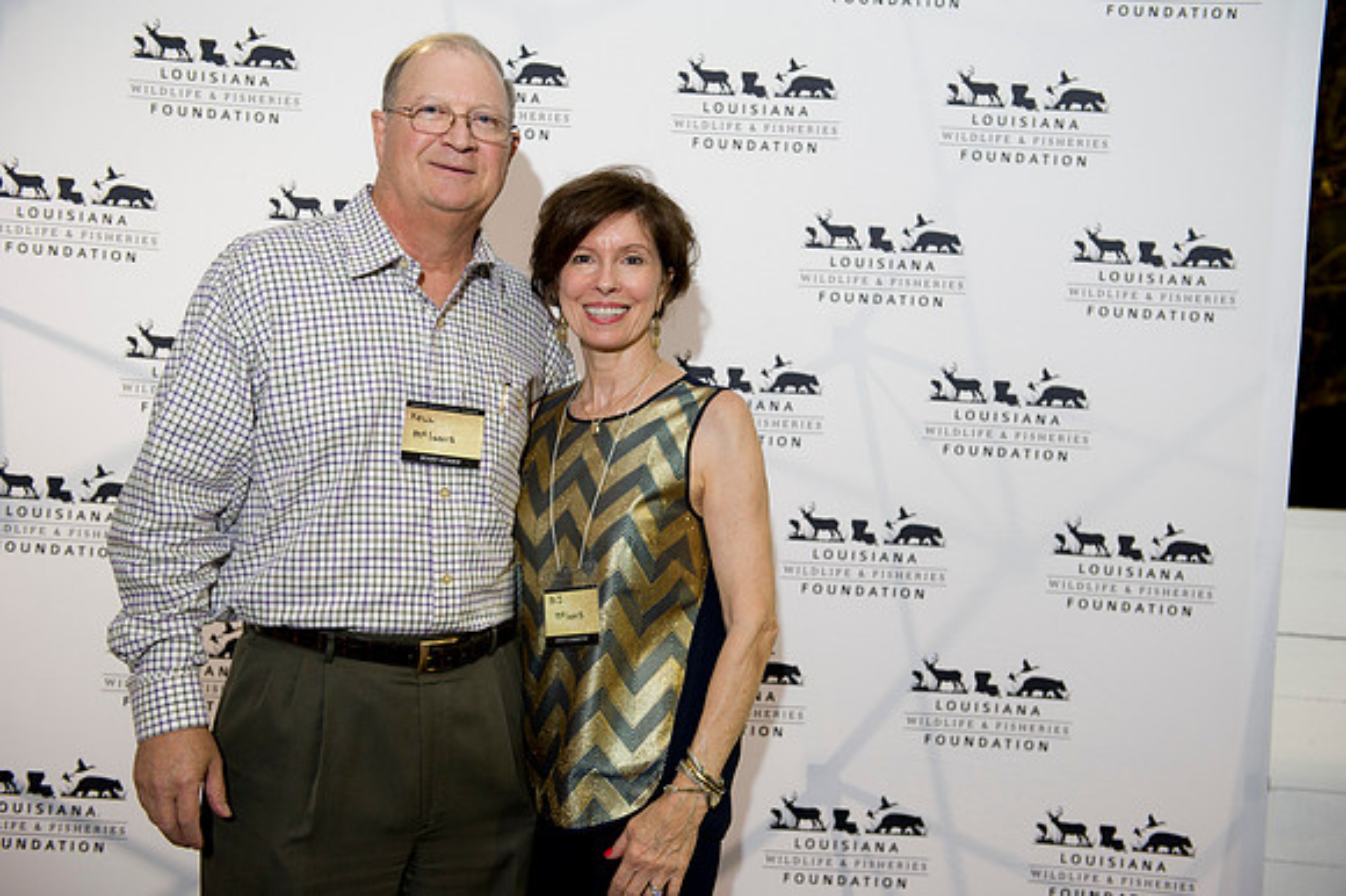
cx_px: 673
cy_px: 448
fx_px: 1644
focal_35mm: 44
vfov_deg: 30.5
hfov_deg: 44.5
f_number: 3.5
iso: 800
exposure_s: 1/125
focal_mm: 44
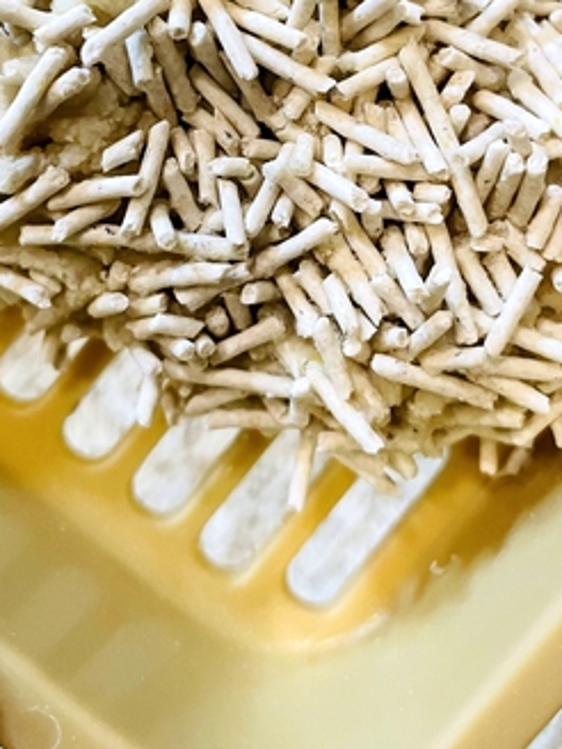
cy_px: 170
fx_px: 1039
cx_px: 304
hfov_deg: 30.3
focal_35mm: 48
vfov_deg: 38.4
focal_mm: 4.2
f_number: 1.6
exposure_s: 1/60
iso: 160
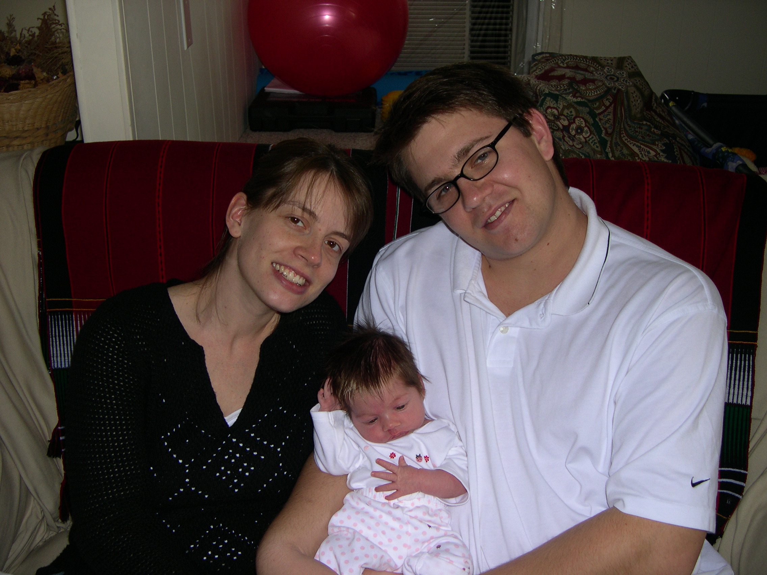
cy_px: 288
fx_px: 842
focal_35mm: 38
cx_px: 384
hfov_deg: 49.0
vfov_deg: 37.7
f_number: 2.8
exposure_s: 1/60
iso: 100
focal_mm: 8
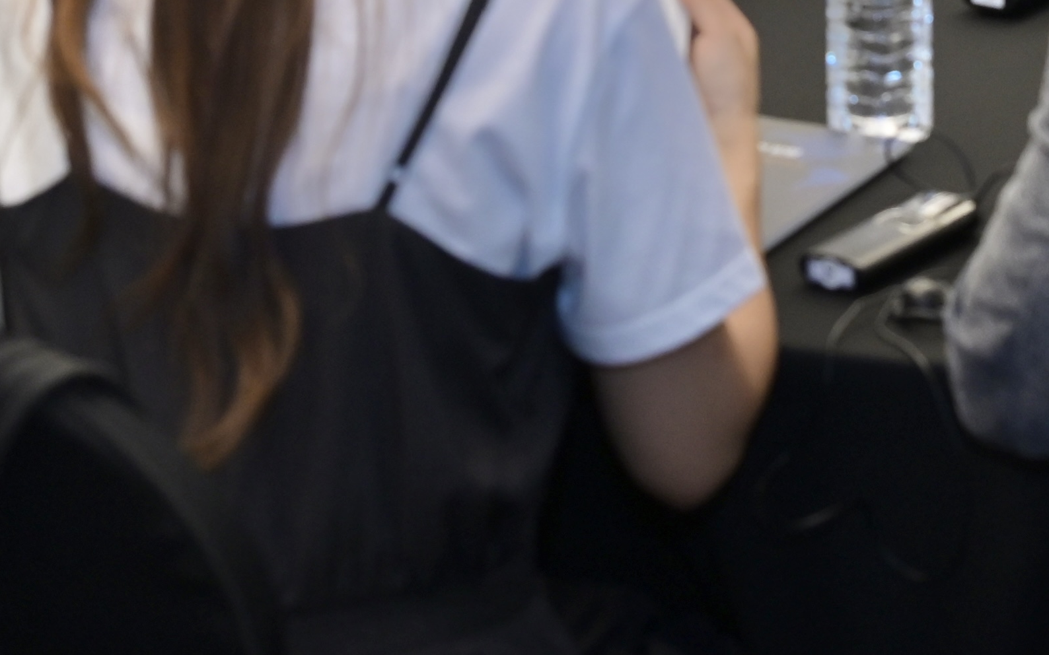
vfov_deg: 9.3
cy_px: -635
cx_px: 1023
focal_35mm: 132
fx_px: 3773
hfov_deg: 15.6
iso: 1000
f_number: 4
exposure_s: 1/160
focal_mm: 34
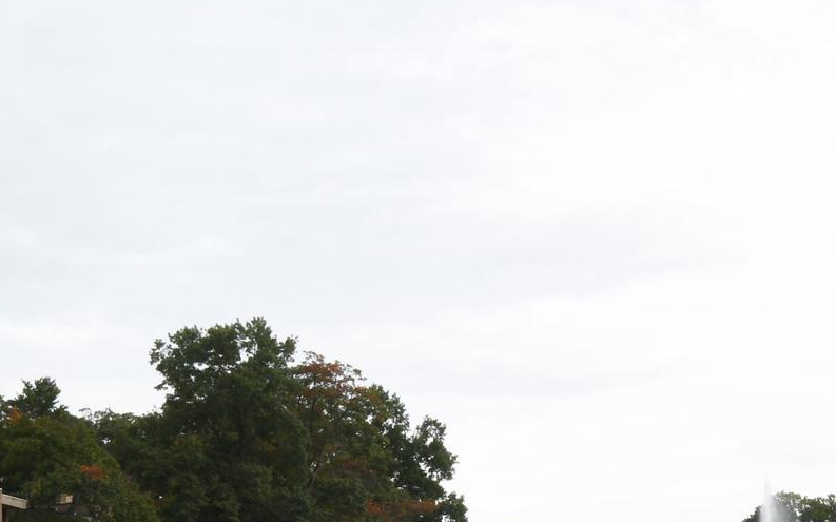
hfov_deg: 26.1
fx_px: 1799
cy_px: 692
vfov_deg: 15.6
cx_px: 486
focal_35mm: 79
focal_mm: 20
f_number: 22
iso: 200
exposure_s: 1/30
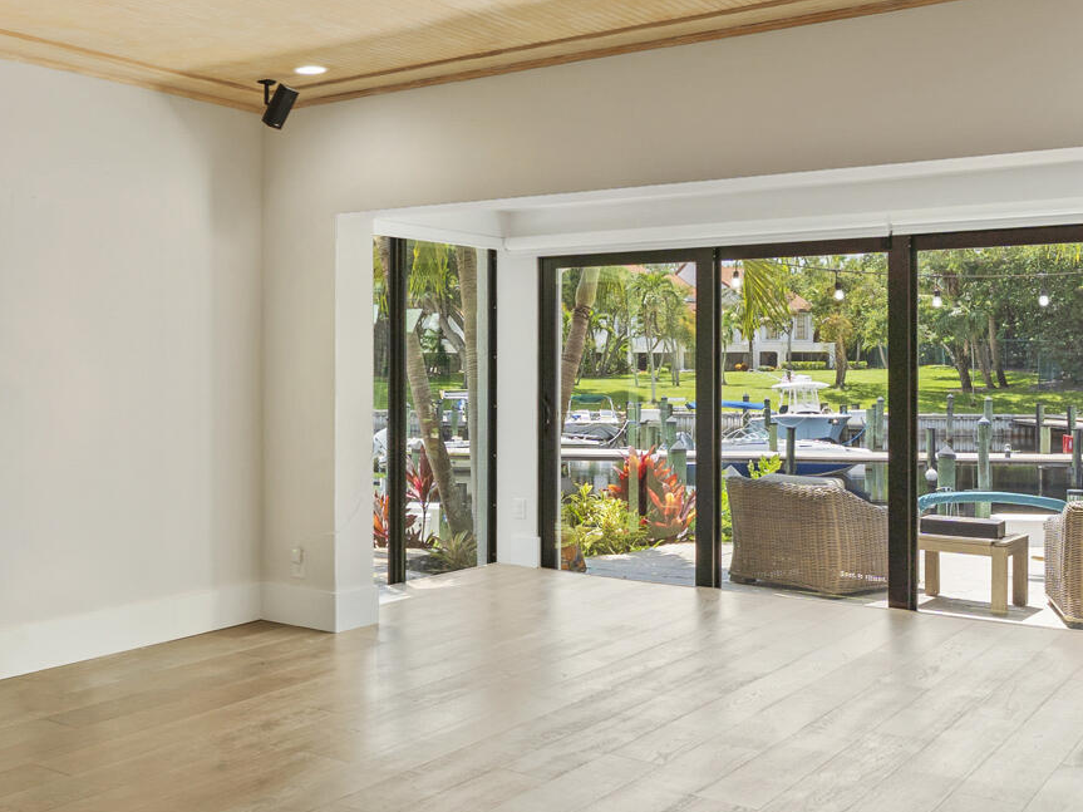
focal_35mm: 39
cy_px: 401
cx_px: 292
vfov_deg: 36.8
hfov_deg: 46.4
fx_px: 1220
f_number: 9
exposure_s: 1/5
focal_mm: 14
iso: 250
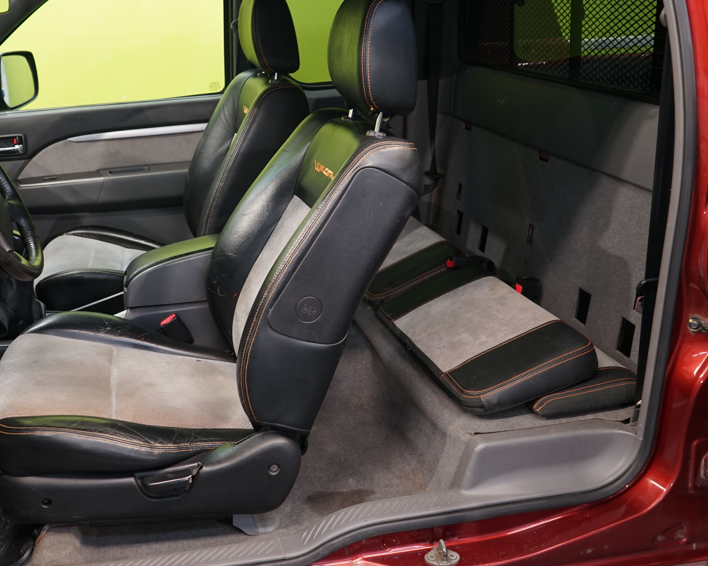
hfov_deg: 43.4
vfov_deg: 35.5
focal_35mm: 42
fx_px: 880
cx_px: 256
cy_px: 218
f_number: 4
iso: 500
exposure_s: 1/25
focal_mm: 29
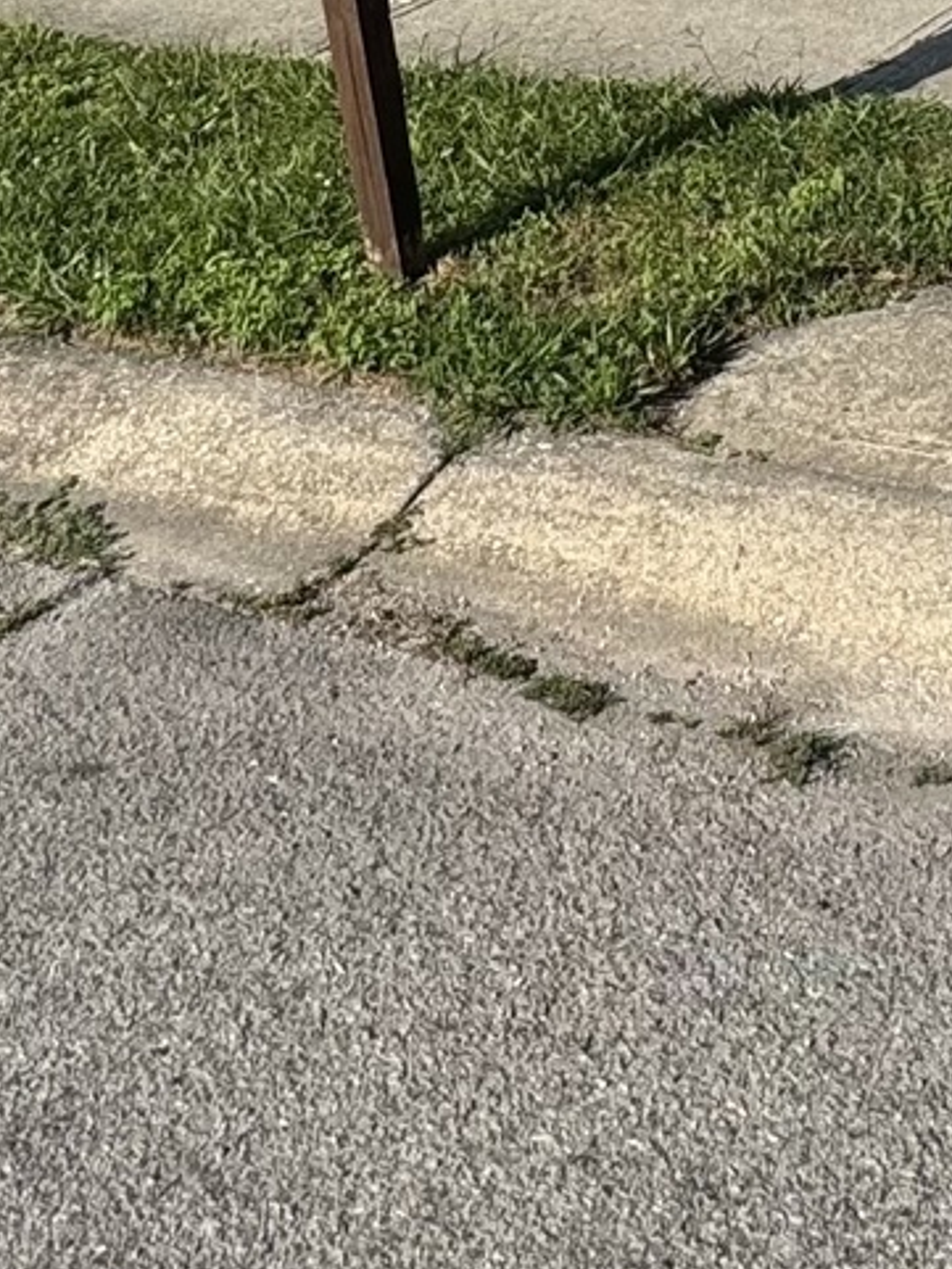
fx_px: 2456
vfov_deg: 23.3
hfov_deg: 21.7
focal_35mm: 67
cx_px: 749
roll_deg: +3.7
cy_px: -638
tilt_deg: +1.6
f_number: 2.2
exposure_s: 1/1256
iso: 50
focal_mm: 2.22
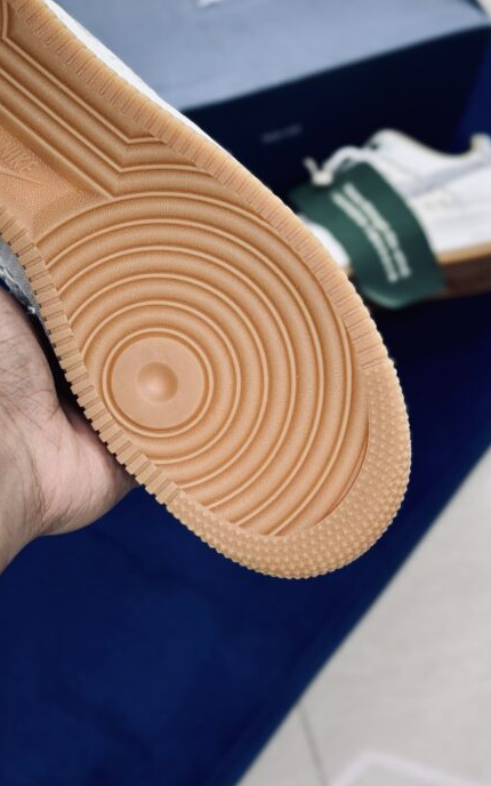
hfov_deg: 18.7
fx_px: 1477
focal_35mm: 69
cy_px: 276
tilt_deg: -54.2
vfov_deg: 29.6
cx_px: 120
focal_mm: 6.86
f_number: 1.78
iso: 80
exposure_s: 1/100
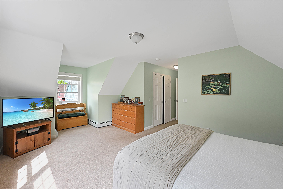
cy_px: 94
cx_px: 142
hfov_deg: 104.3
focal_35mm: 14
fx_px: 110
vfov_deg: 81.2
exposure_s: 1/40
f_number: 14
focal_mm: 14
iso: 4000
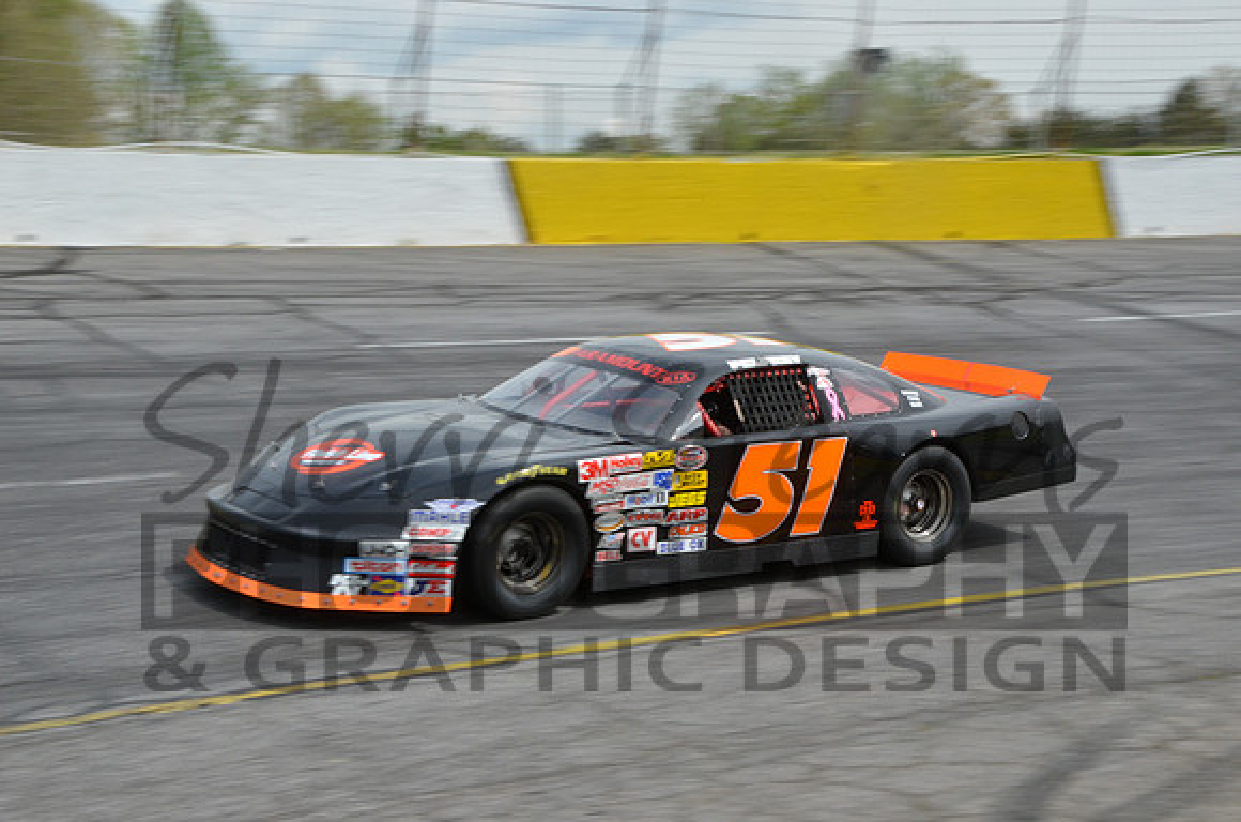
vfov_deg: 20.1
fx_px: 2322
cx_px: 620
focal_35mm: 68
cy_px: 411
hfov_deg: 29.9
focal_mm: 45
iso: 640
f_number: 22
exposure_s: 1/200
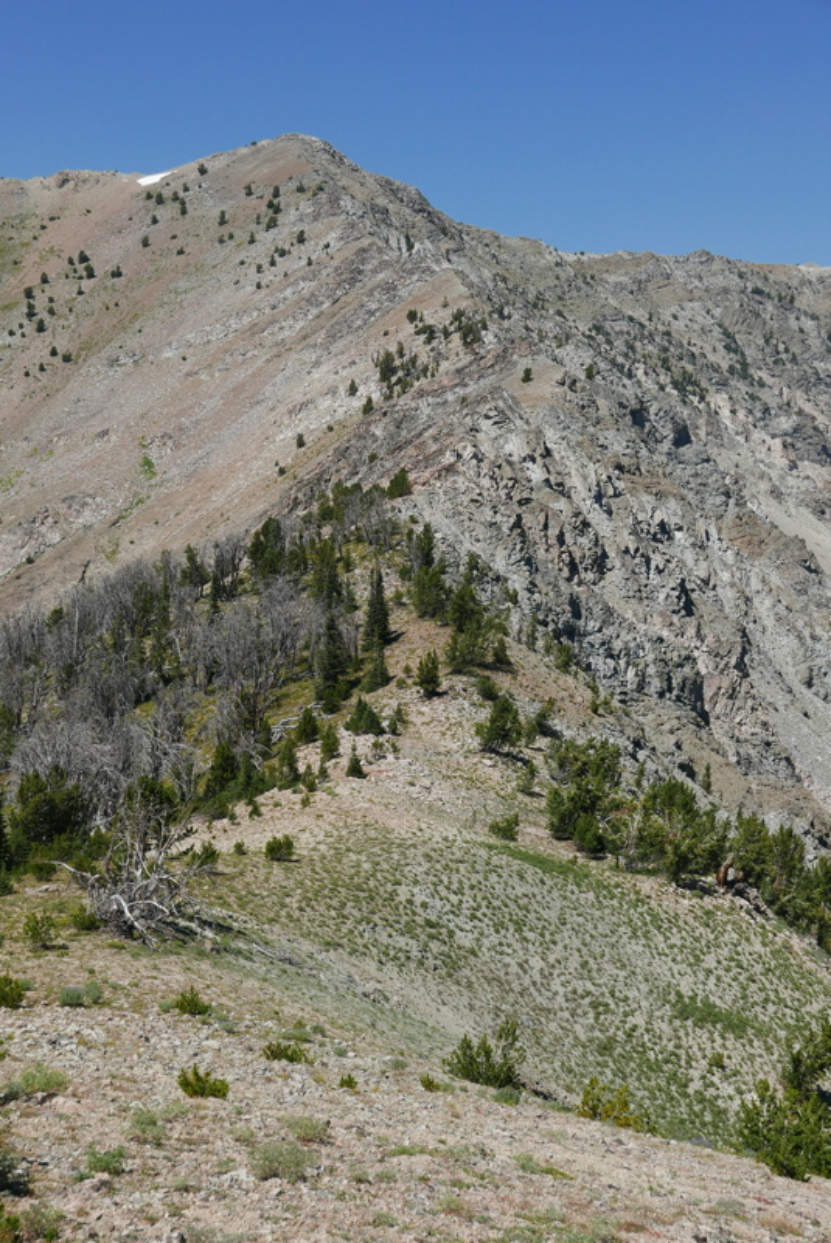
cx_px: 416
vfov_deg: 40.3
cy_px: 622
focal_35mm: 49
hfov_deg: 27.6
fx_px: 1693
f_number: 5.6
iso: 200
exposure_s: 1/1300
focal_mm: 22
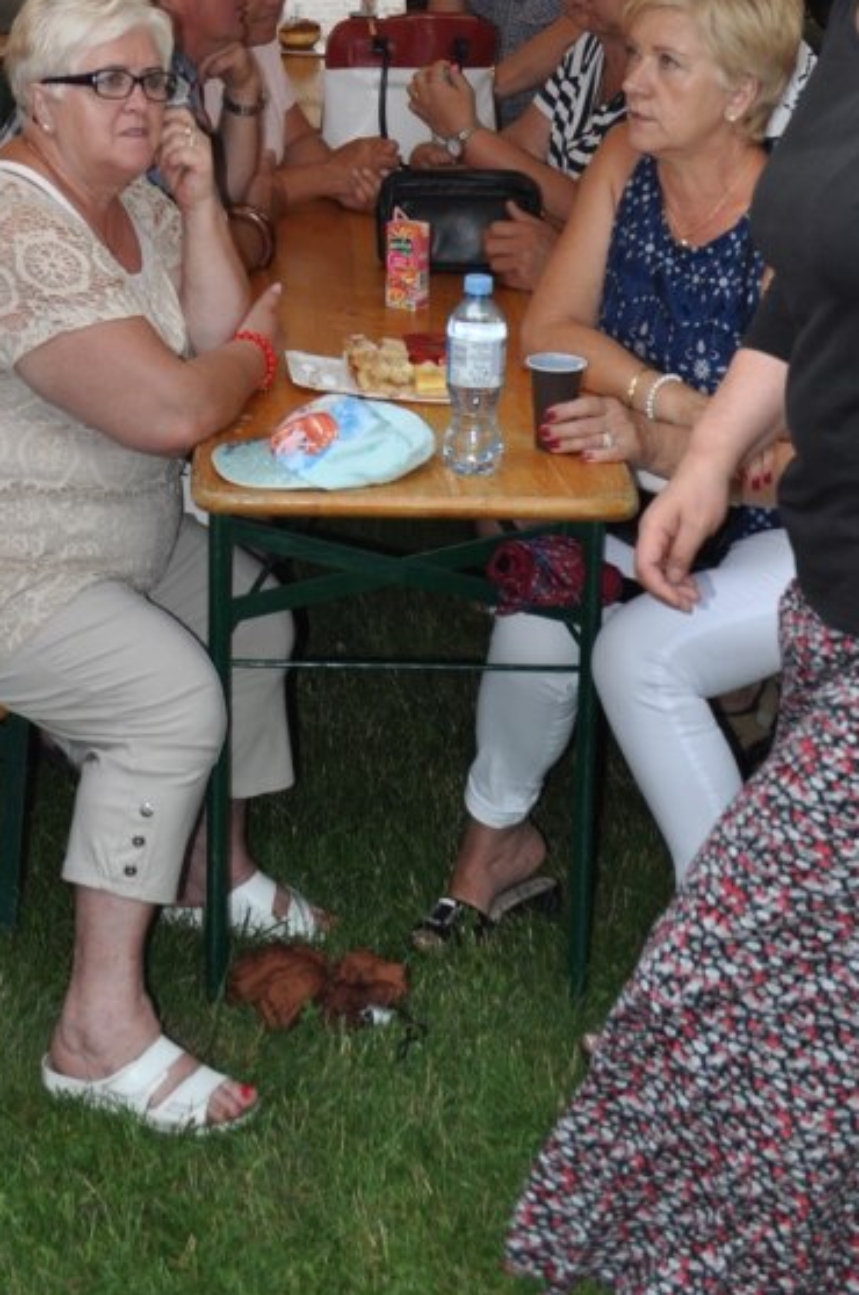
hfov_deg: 18.9
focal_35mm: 71
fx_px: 2551
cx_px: 120
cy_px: -38
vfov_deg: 26.7
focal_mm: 22
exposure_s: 1/200
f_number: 6.3
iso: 200
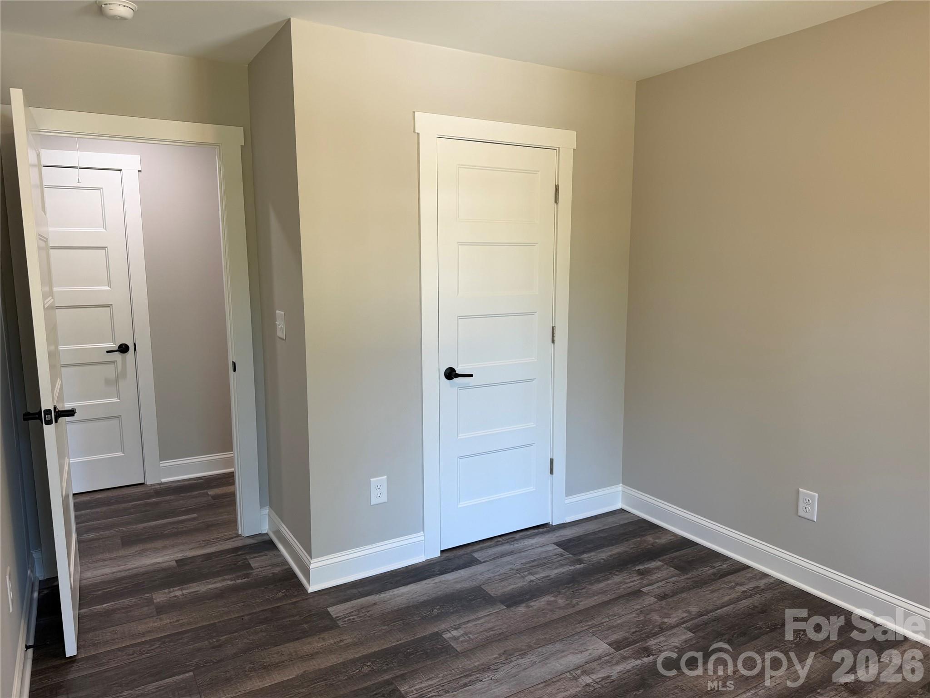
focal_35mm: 24
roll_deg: +0.1
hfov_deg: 71.6
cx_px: 465
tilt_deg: -8.4
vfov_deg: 56.8
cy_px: 349
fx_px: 645
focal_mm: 6.76
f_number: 1.78
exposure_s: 1/120
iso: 125
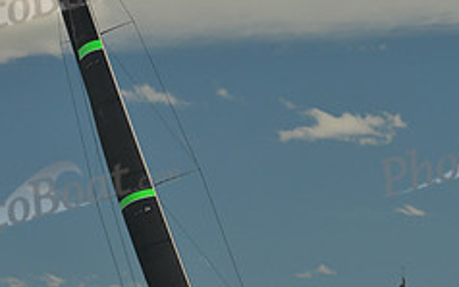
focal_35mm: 243
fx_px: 3041
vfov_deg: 5.4
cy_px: 75
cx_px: 281
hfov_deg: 8.6
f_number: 8
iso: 400
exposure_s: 1/1000
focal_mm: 98
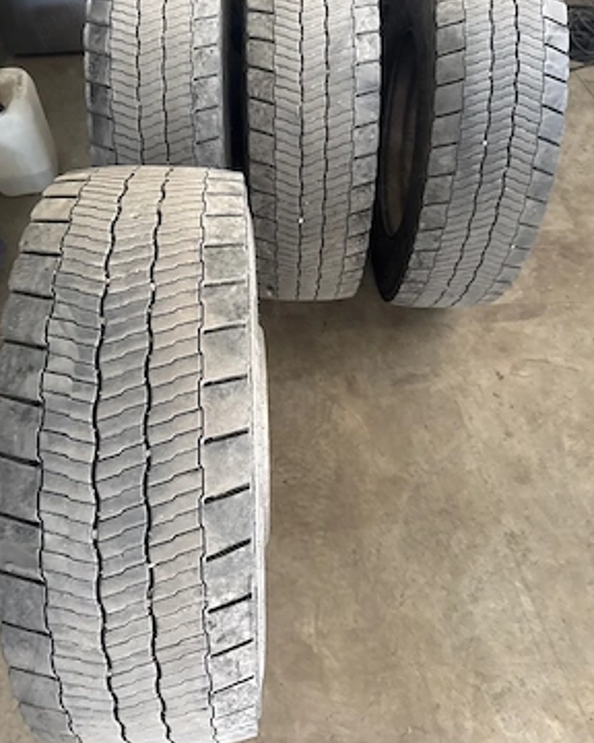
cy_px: 336
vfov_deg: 65.9
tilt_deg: -51.3
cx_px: 291
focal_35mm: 26
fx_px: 571
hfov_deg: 54.9
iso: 640
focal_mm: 6.76
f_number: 1.78
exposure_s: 1/60
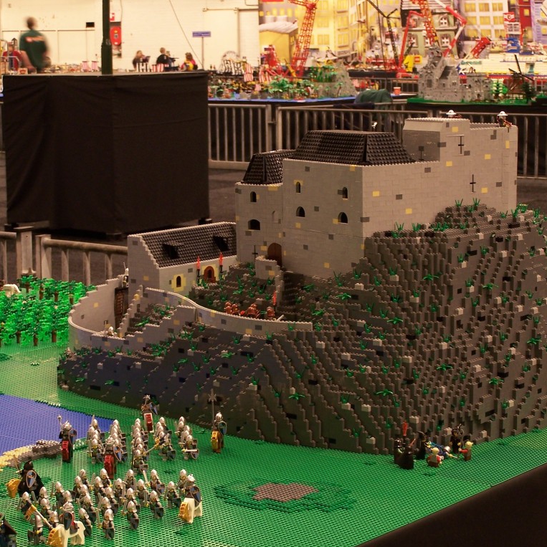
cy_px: 275
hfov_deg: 19.5
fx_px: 1591
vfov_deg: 19.5
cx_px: 309
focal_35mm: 89
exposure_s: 1/2
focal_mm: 12.4
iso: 80
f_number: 3.2
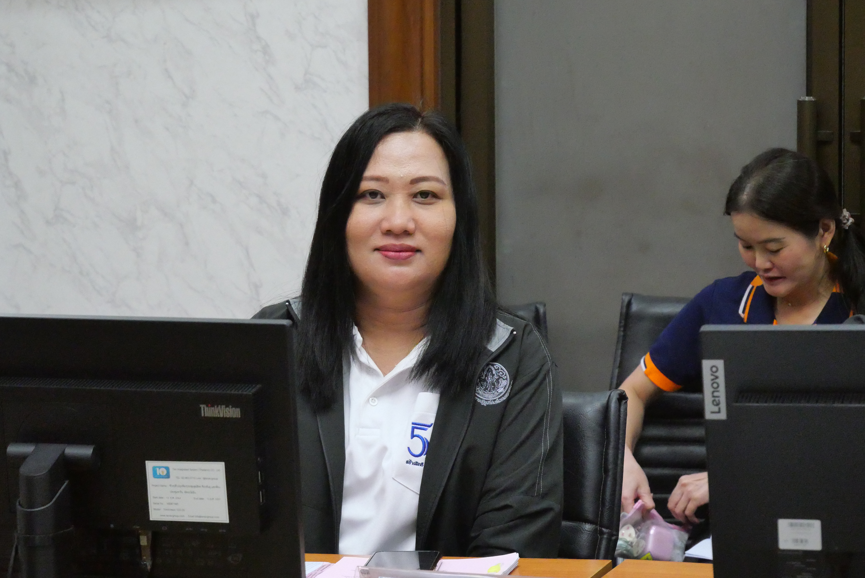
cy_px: 289
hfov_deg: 17.9
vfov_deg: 12.0
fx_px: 2741
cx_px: 432
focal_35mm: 114
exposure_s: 1/125
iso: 6400
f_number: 5.6
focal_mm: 55
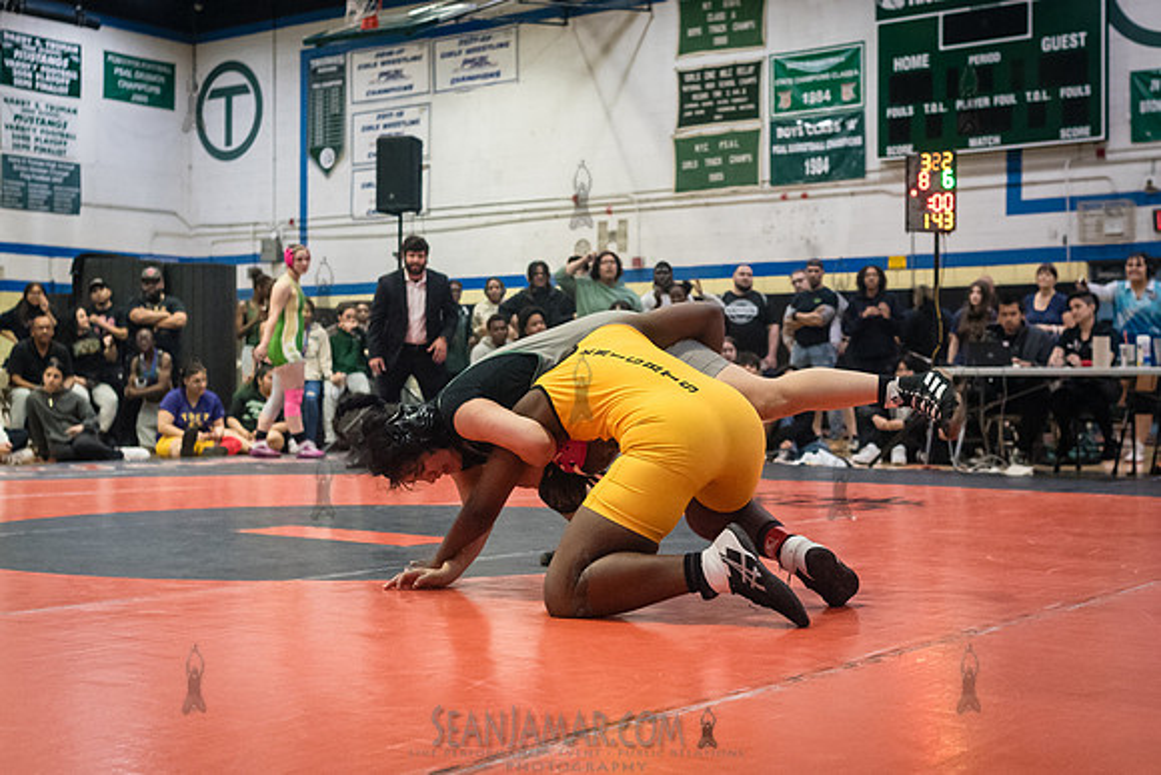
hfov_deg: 40.3
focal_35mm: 49
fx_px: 1582
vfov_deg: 27.5
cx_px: 621
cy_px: 363
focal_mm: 35
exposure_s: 1/400
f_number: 3.5
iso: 6400
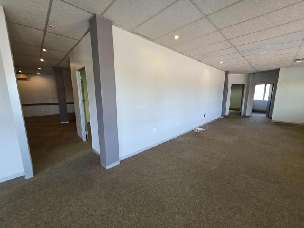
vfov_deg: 89.9
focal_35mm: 13
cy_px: 114
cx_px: 152
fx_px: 114
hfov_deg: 106.2
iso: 200
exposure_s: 1/100
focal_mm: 2.2
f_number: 1.9
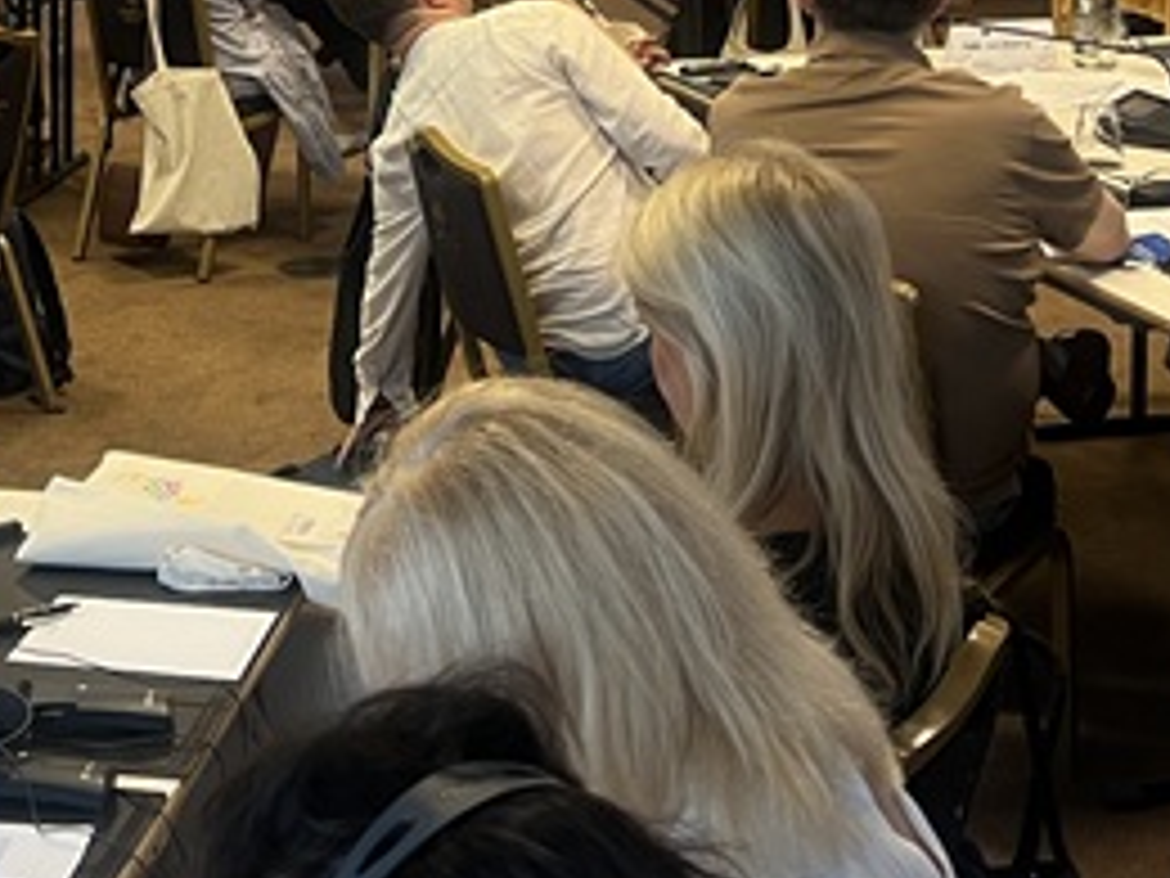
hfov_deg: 25.1
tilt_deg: -3.8
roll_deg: +1.3
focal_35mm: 76
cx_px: 202
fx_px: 2569
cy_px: -203
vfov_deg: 18.3
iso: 100
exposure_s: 1/50
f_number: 1.5
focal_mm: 5.7
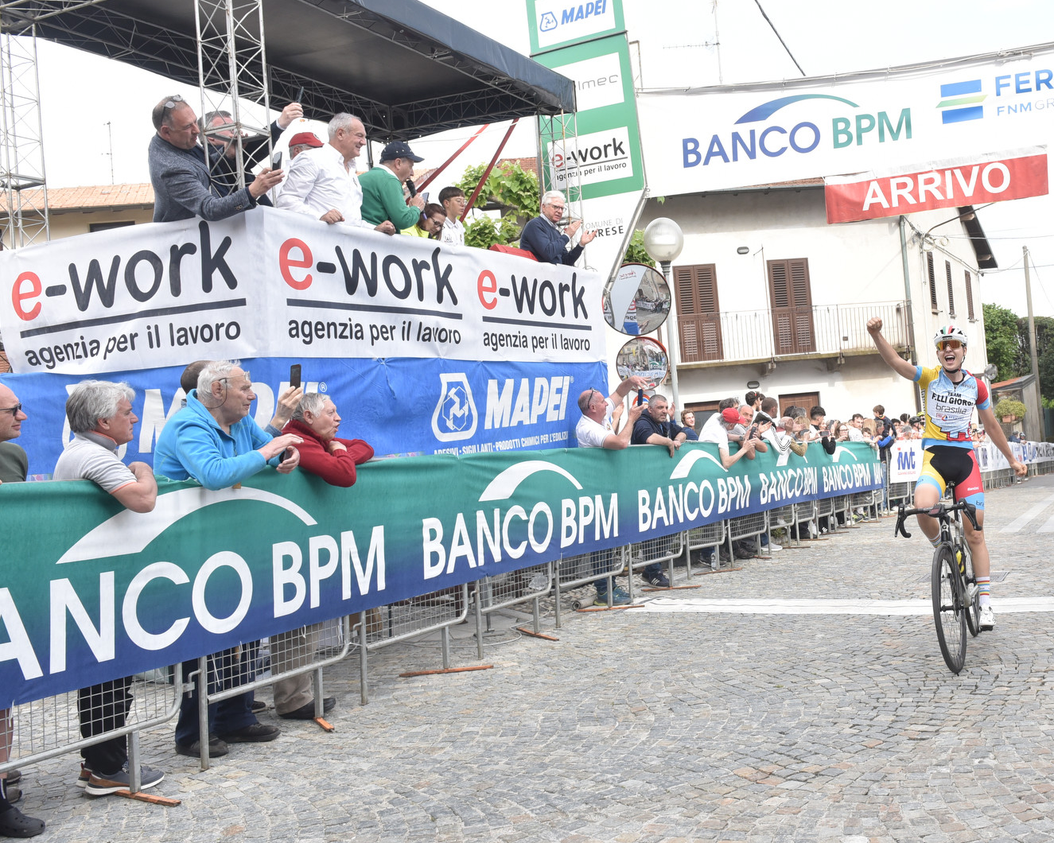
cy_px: 401
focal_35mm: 34
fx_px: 1061
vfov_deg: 43.3
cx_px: 789
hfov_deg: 50.7
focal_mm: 24
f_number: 5.6
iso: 800
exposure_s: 1/800
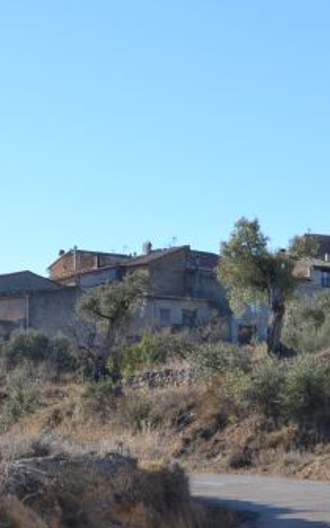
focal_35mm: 127
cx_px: 286
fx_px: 1831
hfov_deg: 10.3
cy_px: 265
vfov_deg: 16.4
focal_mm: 35
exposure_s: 1/80
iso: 100
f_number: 11
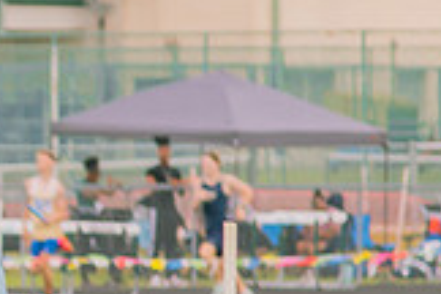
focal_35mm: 912
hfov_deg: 2.3
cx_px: -104
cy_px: 41
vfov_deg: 1.5
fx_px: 11171
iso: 200
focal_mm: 120
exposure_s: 1/200
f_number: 4
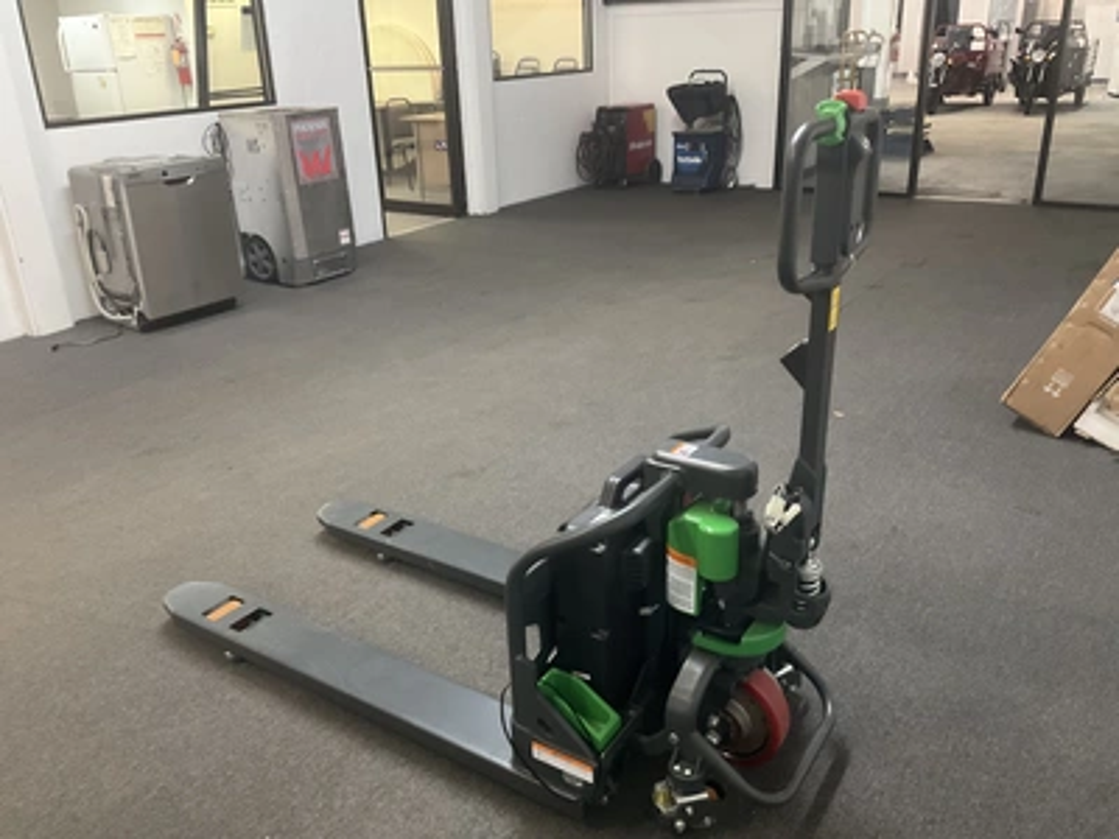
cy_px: 420
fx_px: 937
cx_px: 560
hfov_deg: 61.7
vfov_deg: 48.2
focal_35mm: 29
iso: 250
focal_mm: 3
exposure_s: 1/30
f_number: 1.8
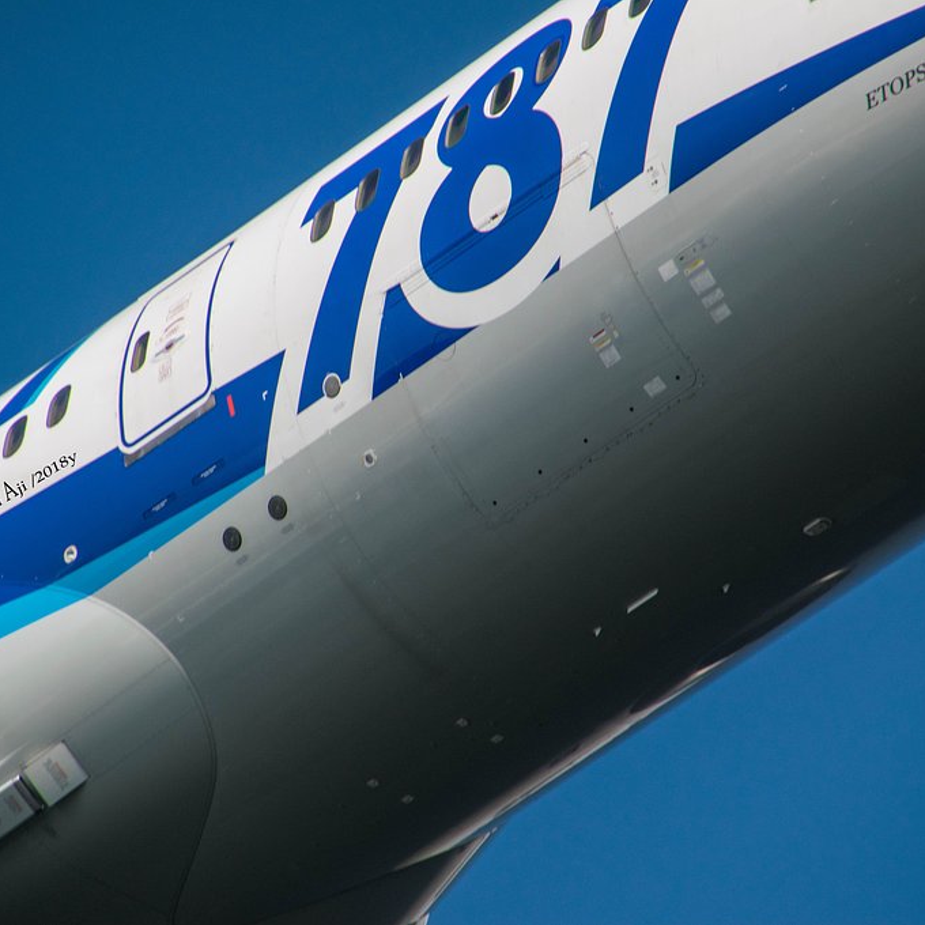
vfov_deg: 3.0
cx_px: 386
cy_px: 463
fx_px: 17414
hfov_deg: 3.0
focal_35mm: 576
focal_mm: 300
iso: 200
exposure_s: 1/500
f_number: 8
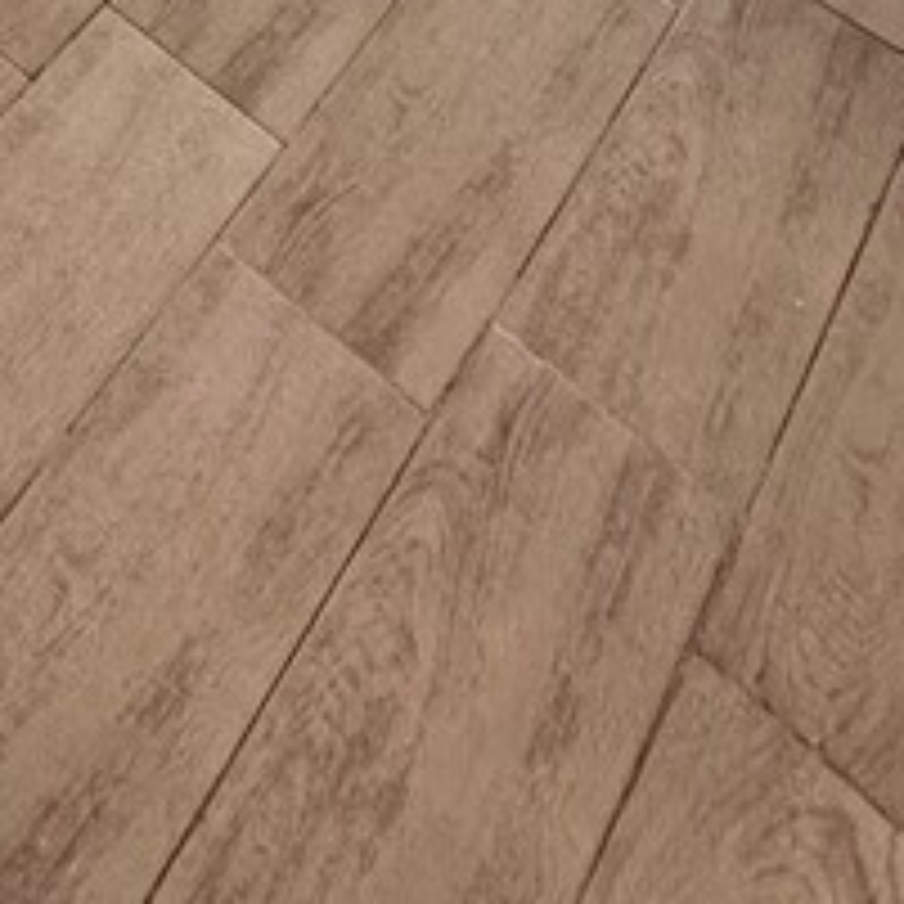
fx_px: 1861
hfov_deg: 22.5
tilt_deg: -15.9
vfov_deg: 15.9
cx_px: -445
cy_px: -1174
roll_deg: -2.5
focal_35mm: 63
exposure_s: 1/100
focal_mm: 2.22
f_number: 2.2
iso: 160
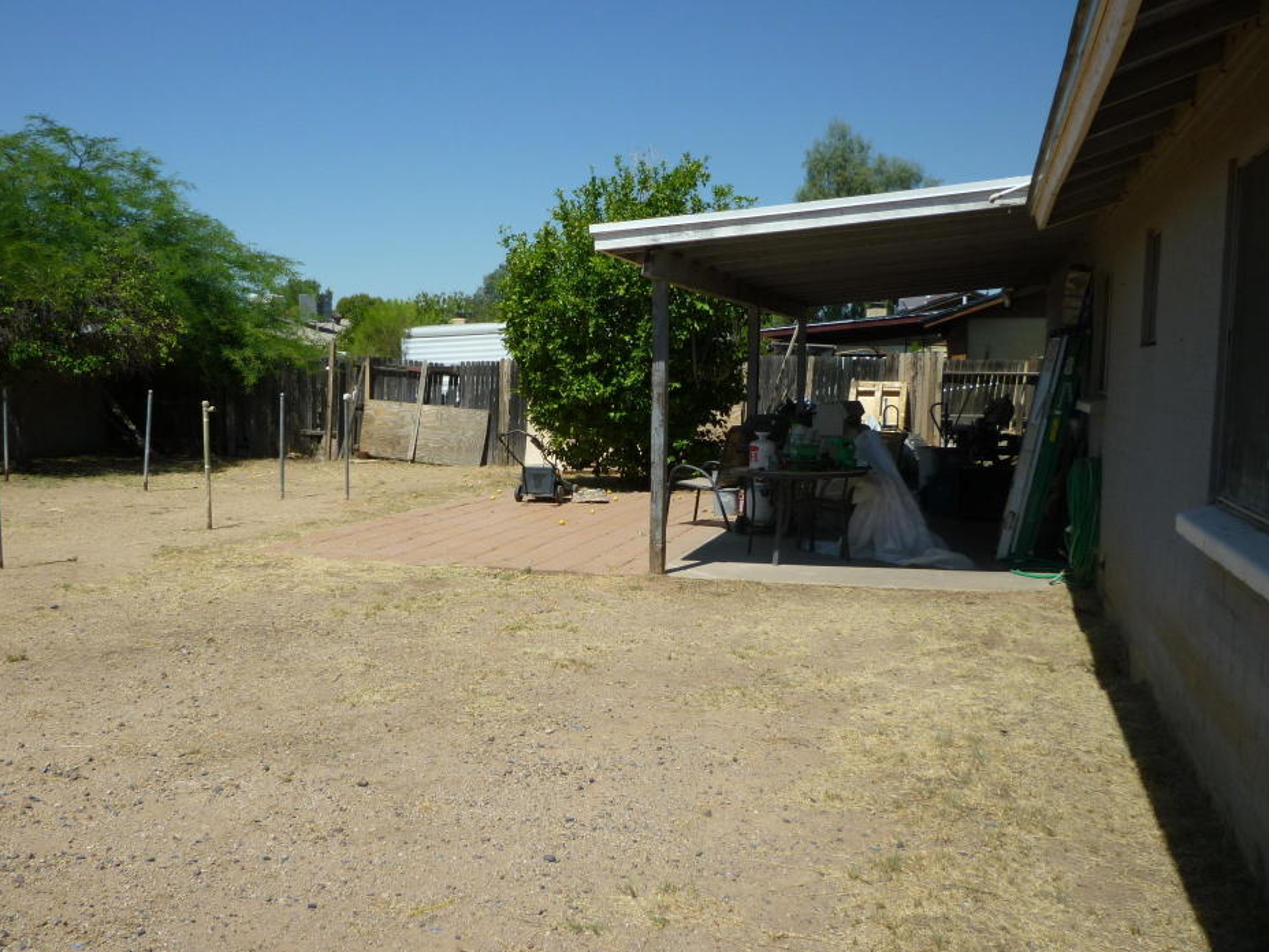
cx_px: 581
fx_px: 1173
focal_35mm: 32
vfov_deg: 44.1
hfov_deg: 56.7
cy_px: 513
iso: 80
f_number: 4.5
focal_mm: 5.2
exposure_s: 1/640
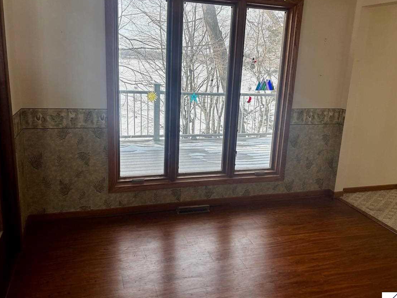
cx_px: 198
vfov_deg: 46.8
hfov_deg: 60.0
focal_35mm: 30
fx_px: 344
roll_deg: -4.3
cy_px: 138
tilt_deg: -13.4
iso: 50
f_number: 1.6
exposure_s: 1/397
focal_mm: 5.96
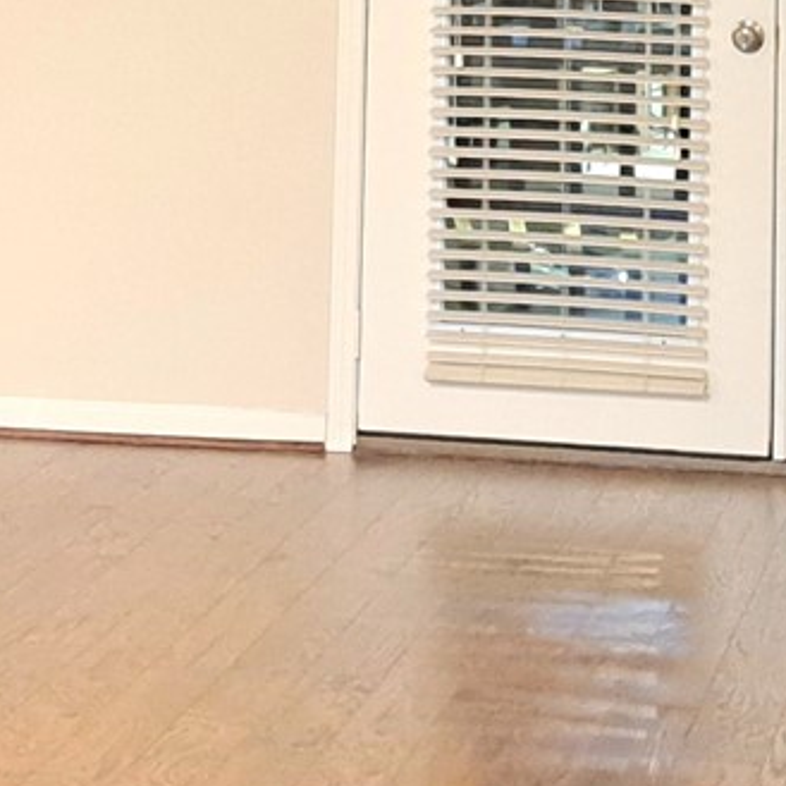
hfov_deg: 13.2
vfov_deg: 12.7
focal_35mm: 132
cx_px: 361
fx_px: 3391
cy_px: -327
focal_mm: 5.23
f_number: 1.8
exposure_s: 1/20
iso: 800
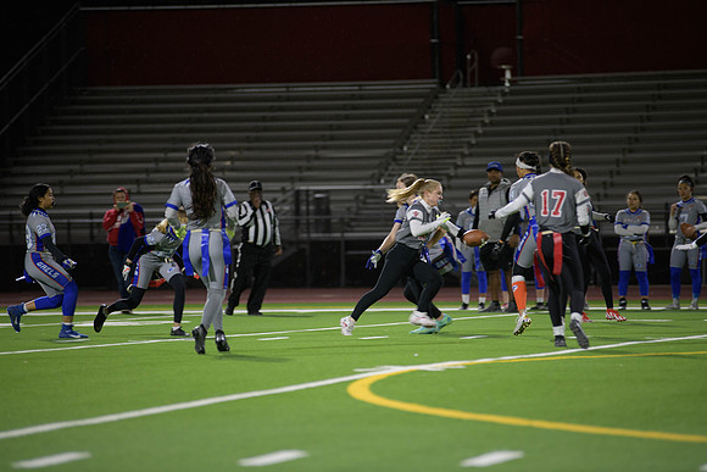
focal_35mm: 190
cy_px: 236
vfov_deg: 7.2
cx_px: 354
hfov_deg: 10.8
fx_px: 3732
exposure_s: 1/200
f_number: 2.8
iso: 1000
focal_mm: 190
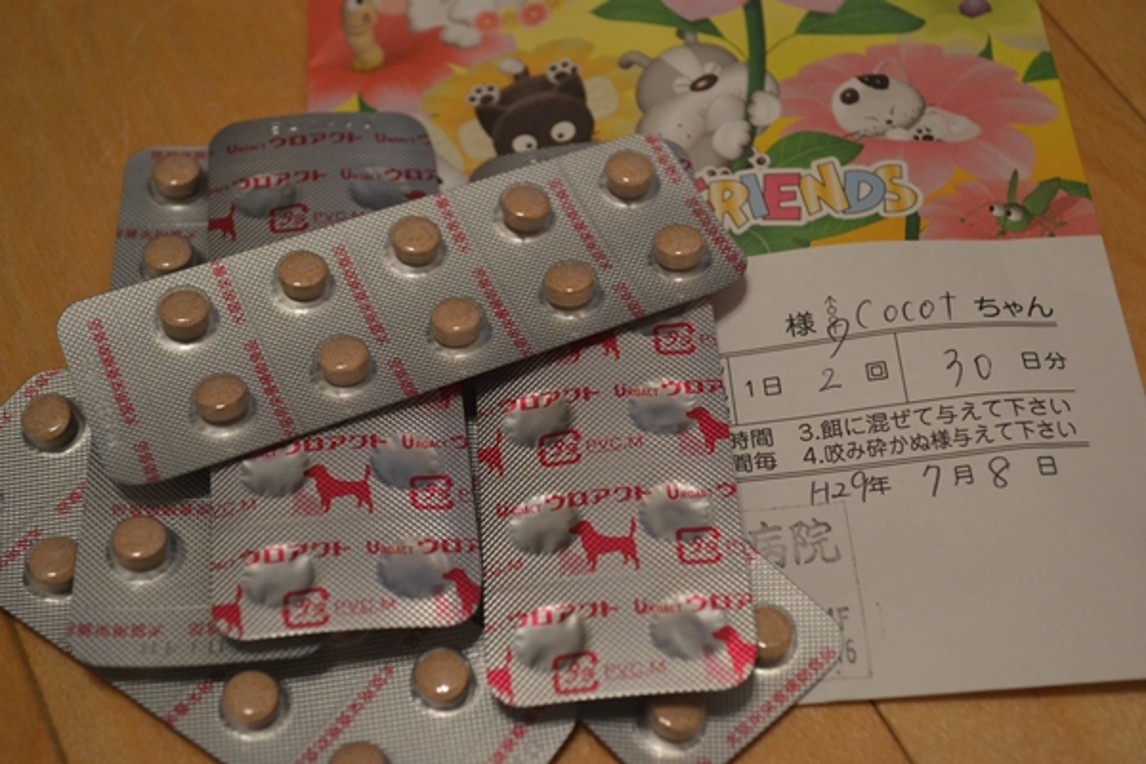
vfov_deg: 22.6
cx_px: 573
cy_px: 382
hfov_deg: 33.4
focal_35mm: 60
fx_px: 1910
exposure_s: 1/60
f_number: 5.3
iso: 1250
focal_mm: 40
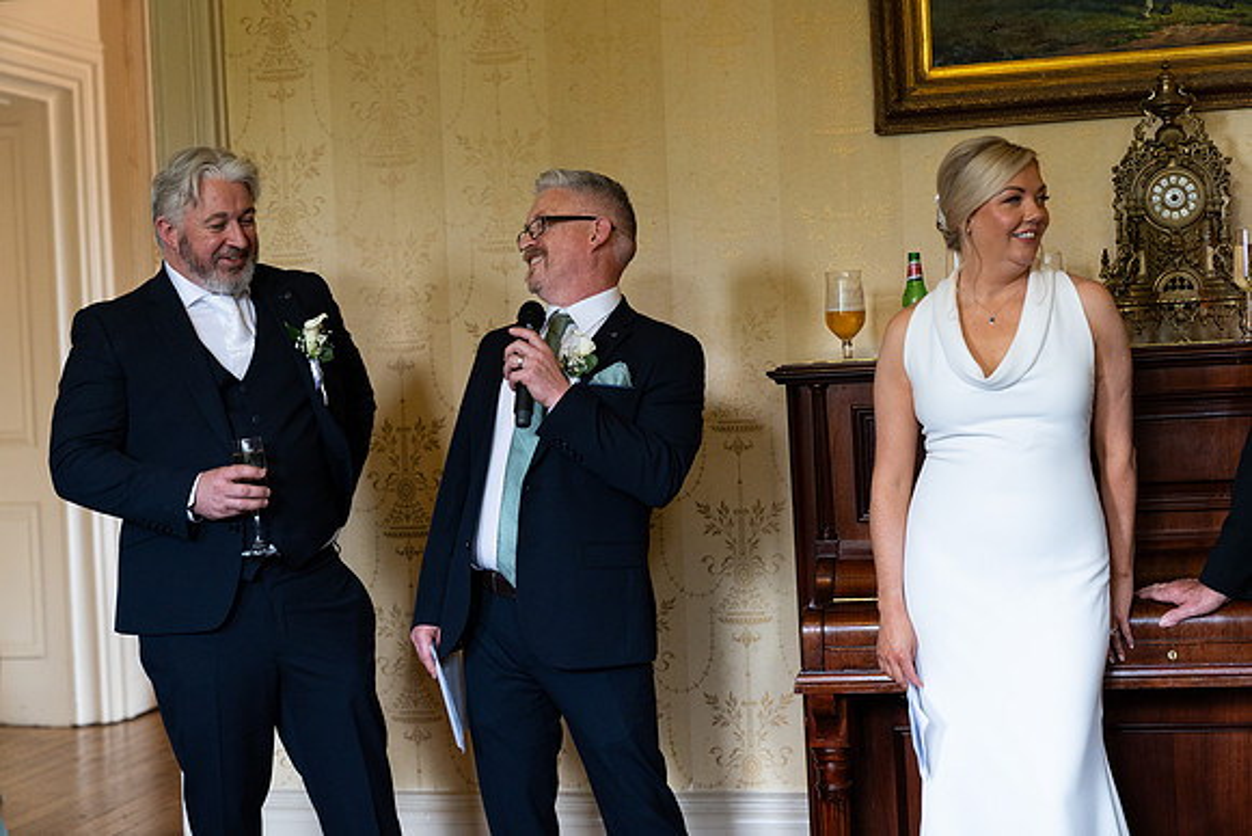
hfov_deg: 33.9
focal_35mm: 59
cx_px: 626
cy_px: 418
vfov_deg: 23.0
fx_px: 2052
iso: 2000
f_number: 2.8
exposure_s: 1/160
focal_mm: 59
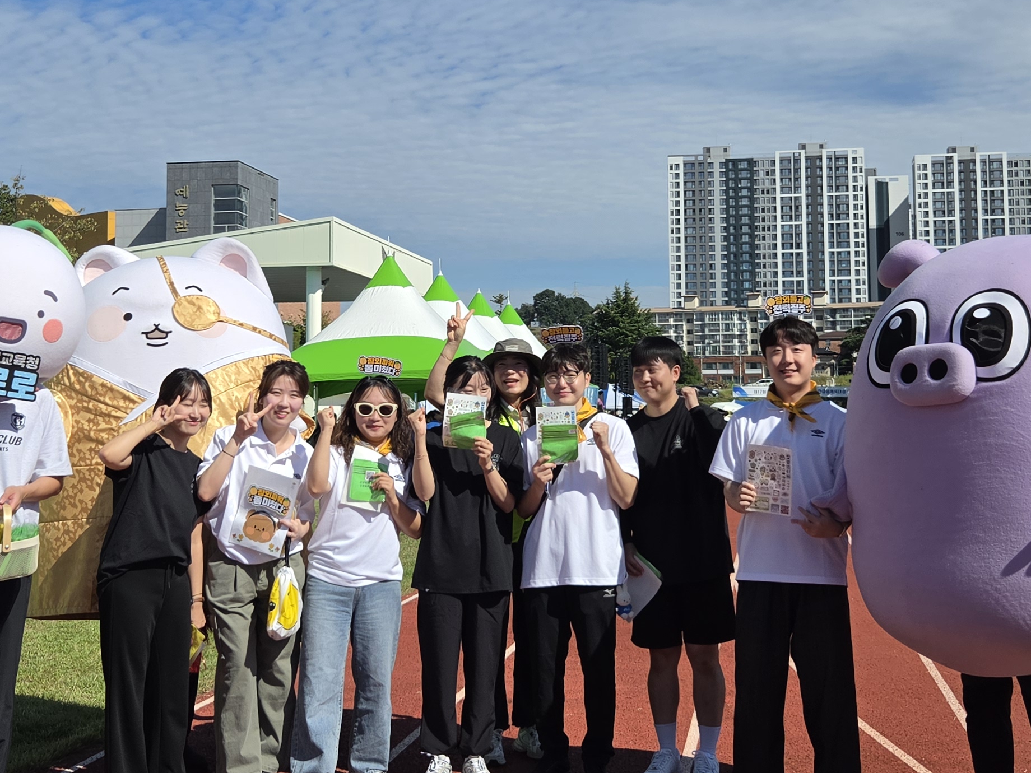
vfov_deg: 29.0
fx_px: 1489
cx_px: 502
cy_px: 295
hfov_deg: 38.2
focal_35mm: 50
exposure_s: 1/6836
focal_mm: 5.4
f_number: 1.8
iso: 80
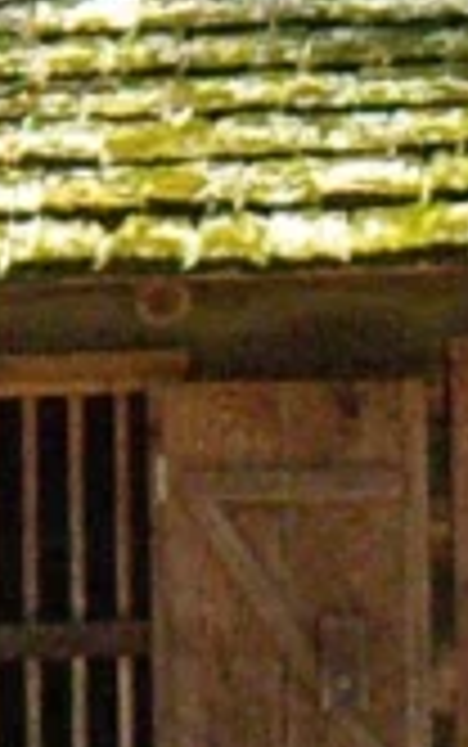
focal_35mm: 207
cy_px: 749
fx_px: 4217
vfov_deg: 10.0
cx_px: 360
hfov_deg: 6.3
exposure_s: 1/800
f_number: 2.8
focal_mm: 7.5
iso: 80
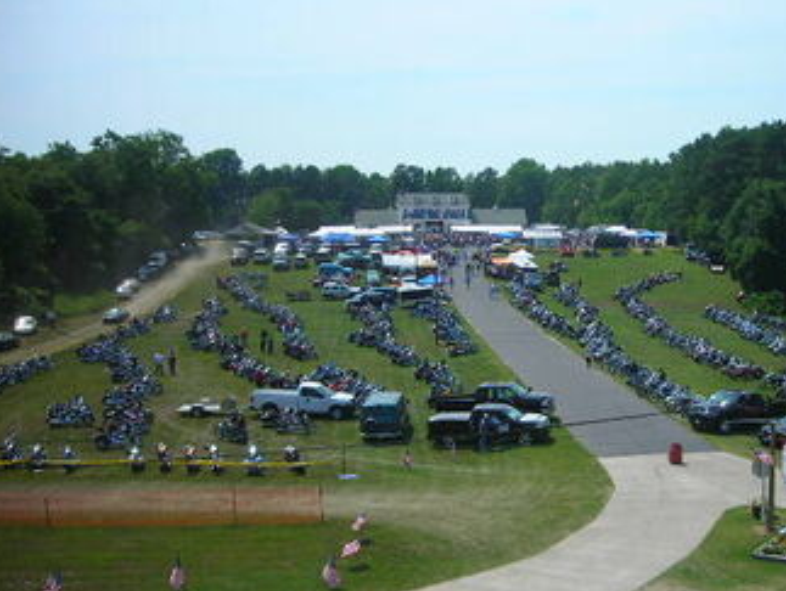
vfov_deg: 30.9
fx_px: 1068
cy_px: 321
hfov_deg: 40.2
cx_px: 472
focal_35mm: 47
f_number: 6.4
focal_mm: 6.3
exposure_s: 1/218
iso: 50
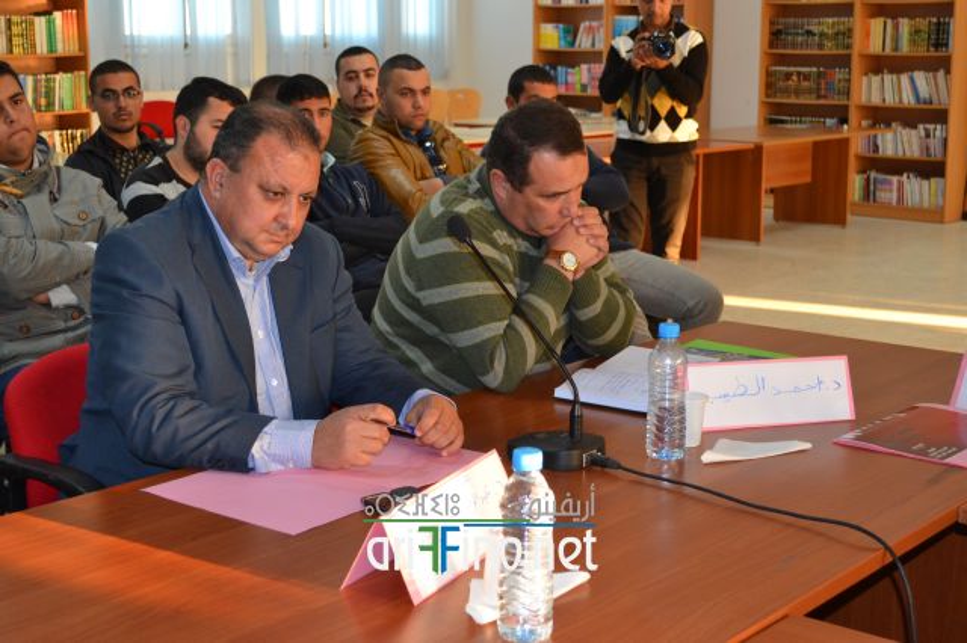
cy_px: 322
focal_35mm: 52
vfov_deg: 25.7
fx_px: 1409
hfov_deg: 37.9
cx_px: 484
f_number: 5
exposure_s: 1/60
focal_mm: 35
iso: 900
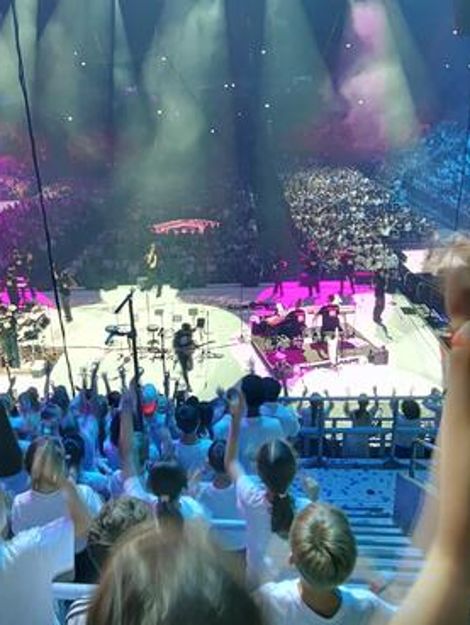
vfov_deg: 59.6
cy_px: 267
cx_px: 175
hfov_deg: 46.5
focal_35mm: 30
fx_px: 542
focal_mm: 2.26
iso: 320
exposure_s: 1/33.3
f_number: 2.2
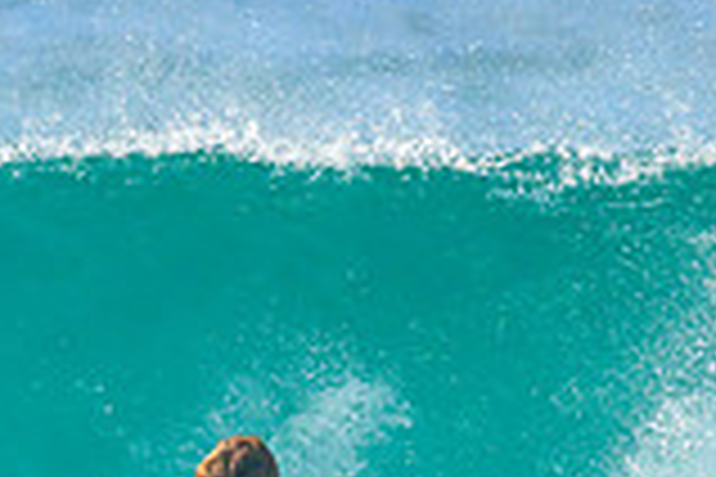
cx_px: -122
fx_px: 79927
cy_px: 559
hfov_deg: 0.5
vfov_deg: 0.3
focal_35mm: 4019
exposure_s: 1/2000
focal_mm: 800
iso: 400
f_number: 6.3
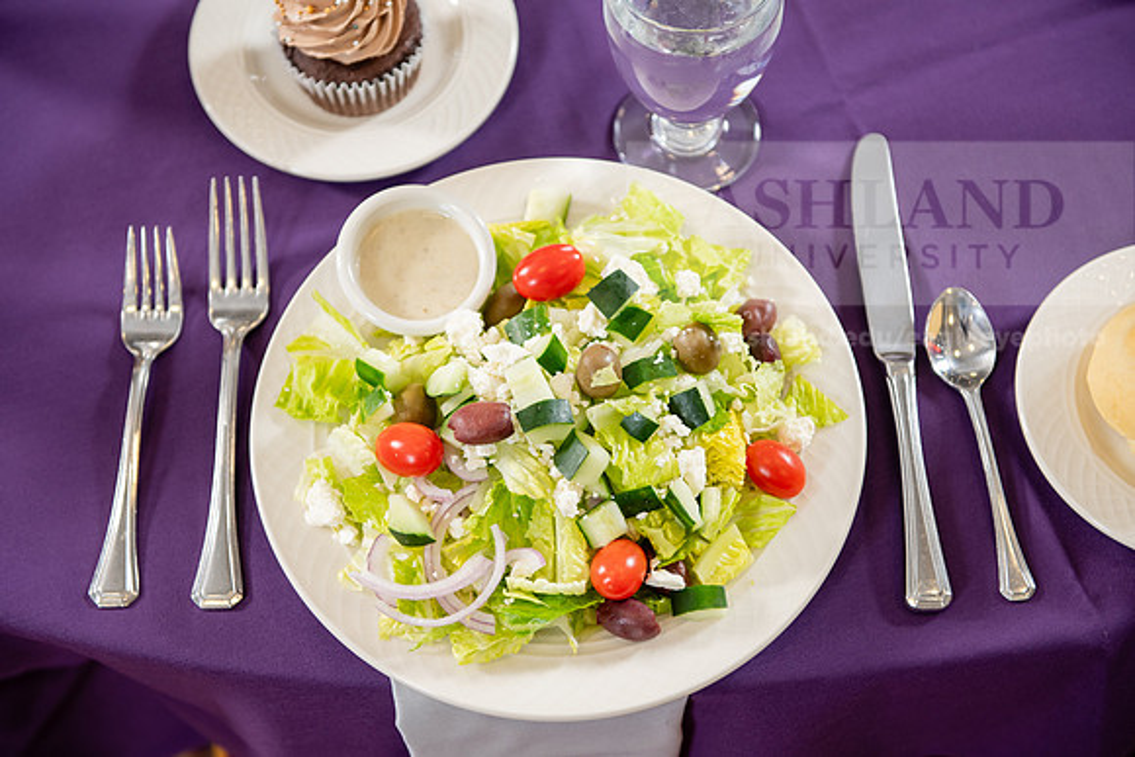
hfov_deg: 32.4
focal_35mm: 62
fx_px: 1955
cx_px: 568
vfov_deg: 21.9
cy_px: 378
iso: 400
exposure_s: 1/160
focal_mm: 62
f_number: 3.5
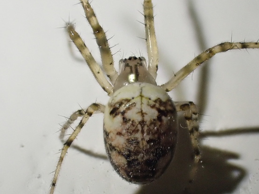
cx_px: 140
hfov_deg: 18.0
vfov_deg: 13.6
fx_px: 816
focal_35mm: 109
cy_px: 134
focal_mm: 12.73
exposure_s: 1/250
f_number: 5.6
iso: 500
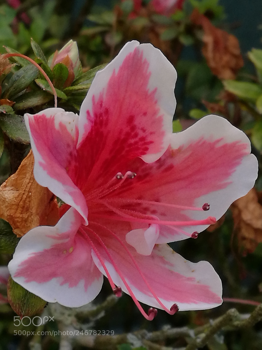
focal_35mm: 93
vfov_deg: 21.1
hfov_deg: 15.9
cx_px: 131
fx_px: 939
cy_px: 175
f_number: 2.2
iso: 50
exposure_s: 1/222
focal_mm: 4.5
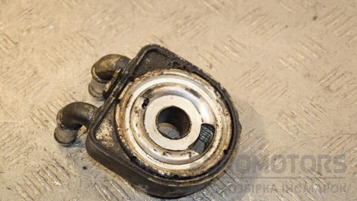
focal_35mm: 98
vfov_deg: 12.3
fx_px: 928
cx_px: 178
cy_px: 84
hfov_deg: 21.8
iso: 800
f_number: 7.1
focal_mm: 62
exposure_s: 1/200
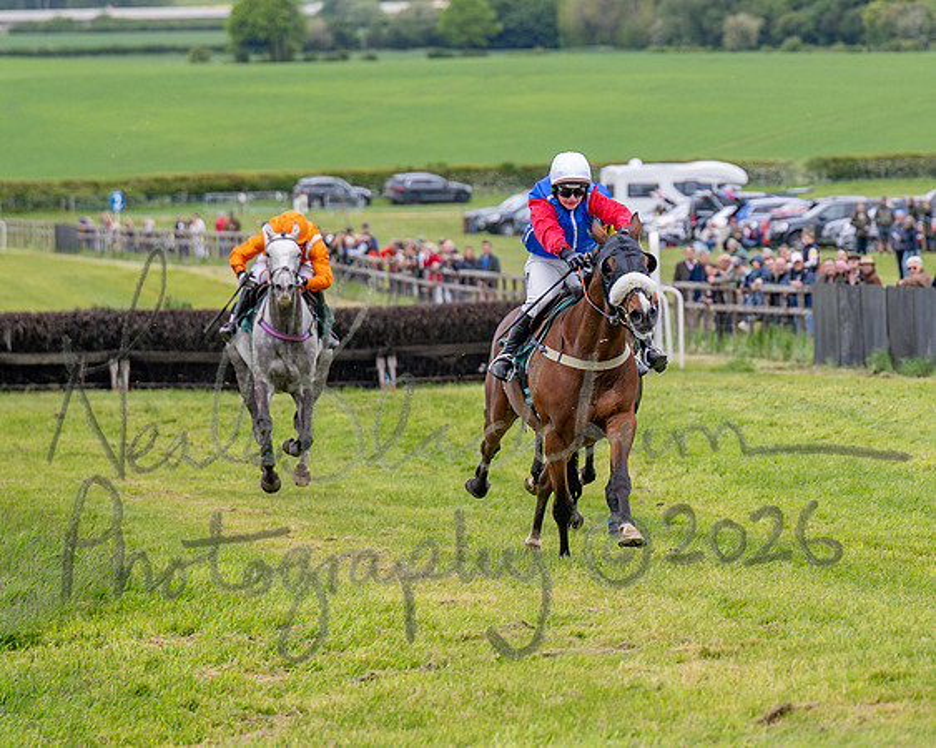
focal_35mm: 273
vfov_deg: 5.7
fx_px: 7566
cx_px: 589
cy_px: 309
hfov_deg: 7.1
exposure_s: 1/1600
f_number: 2.8
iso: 200
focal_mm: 101
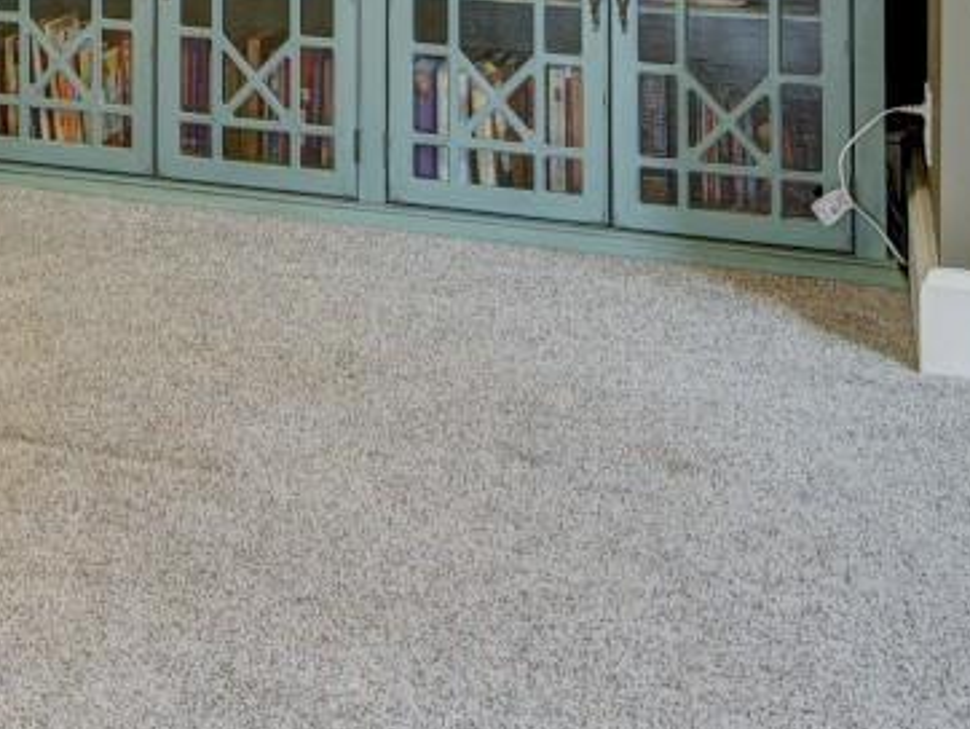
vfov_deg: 13.6
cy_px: -394
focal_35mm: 102
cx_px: 21
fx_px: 2860
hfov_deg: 18.8
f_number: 8
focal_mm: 24
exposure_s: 1/6
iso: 400
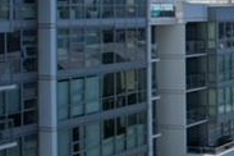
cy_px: 91
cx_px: 375
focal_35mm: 77
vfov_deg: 17.7
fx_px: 500
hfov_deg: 21.1
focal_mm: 8.38
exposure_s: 1/2000
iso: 100
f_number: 2.8
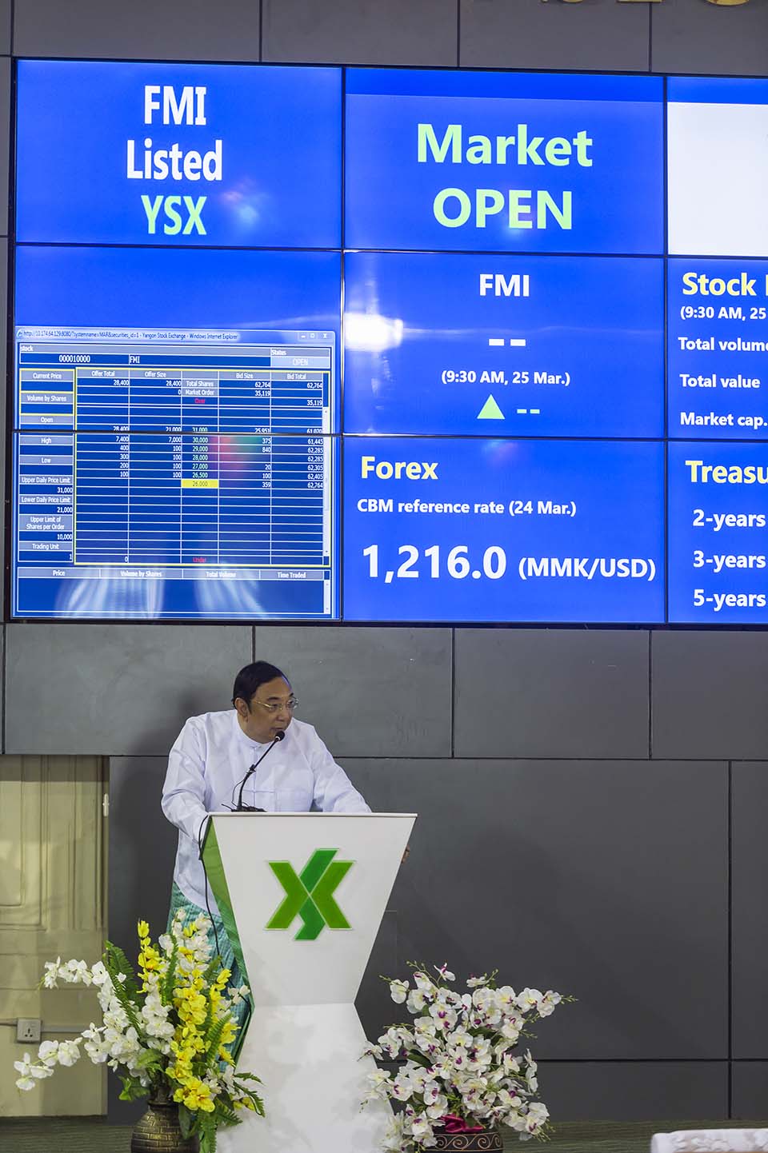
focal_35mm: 120
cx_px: 384
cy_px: 576
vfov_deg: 17.1
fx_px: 3843
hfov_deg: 11.4
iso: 360
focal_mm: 120
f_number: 3.5
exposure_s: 1/125
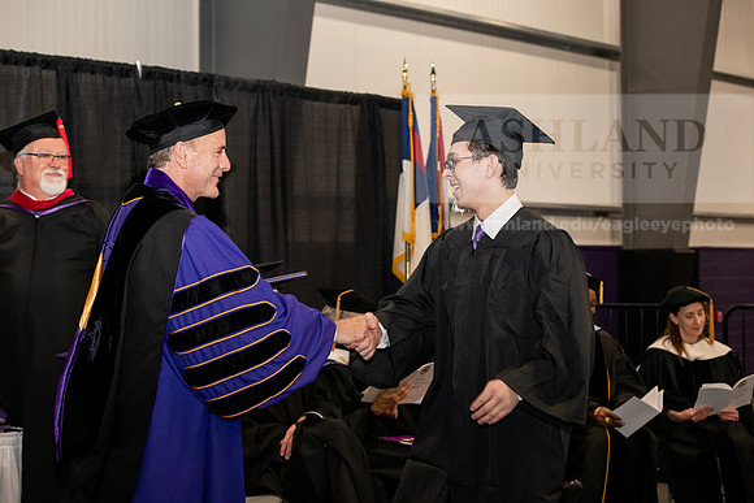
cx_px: 377
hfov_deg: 28.8
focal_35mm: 70
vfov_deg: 19.5
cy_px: 252
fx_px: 1466
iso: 2500
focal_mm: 70
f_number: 5.6
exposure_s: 1/200
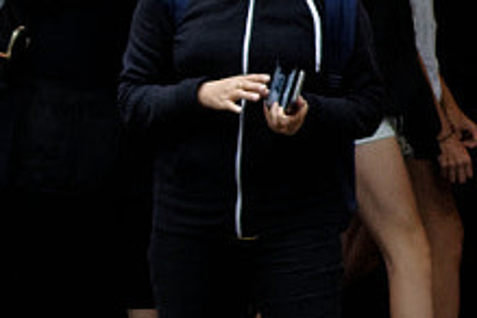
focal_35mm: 602
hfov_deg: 3.4
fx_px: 7971
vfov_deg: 2.3
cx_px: 812
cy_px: 28
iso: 1600
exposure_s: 1/800
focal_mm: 55
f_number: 5.6
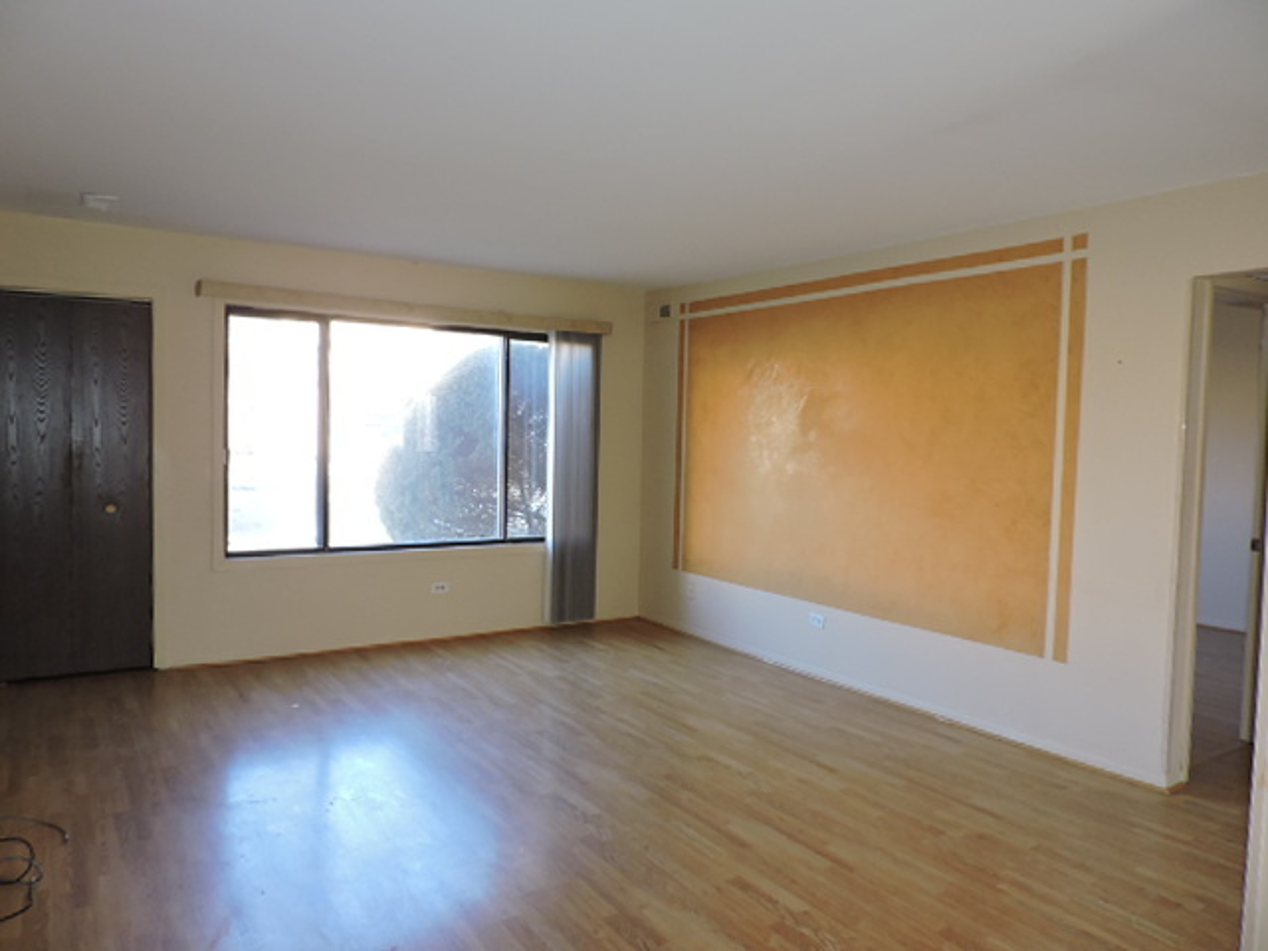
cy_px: 476
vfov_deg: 56.8
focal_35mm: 24
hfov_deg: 71.6
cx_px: 634
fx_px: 879
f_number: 3
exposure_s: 1/40
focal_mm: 4.3
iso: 250
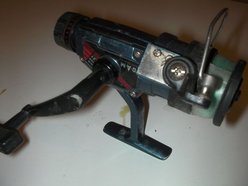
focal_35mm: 38
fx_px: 272
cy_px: 93
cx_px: 124
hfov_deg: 49.0
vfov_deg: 37.7
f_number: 5.6
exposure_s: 1/30
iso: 200
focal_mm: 6.3
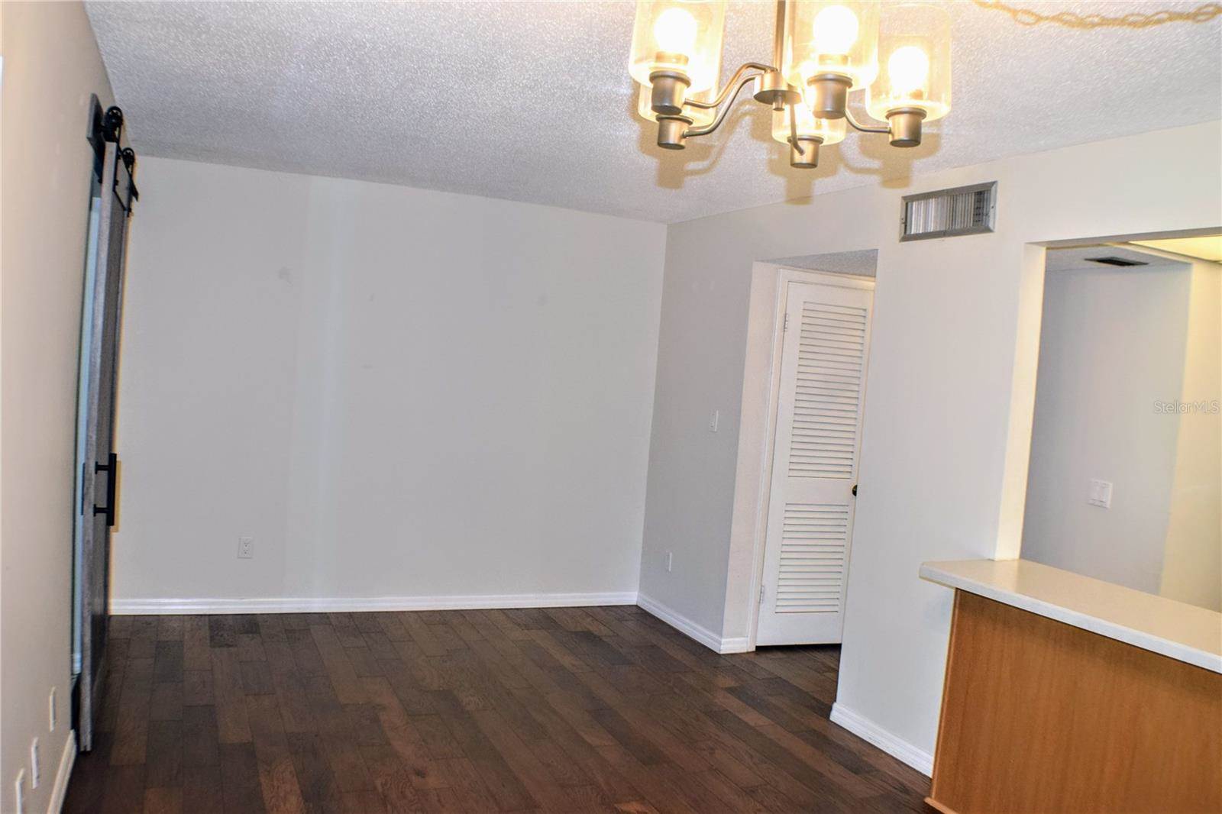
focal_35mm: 38
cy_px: 407
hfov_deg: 51.3
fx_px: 1273
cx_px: 611
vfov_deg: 35.5
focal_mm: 25
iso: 800
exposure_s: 1/125
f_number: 5.6
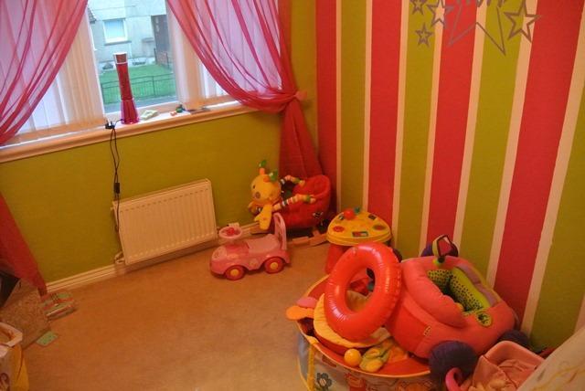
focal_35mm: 29
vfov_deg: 45.0
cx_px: 292
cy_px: 196
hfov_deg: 63.6
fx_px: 472
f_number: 3.5
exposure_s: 1/30
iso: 3200
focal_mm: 11
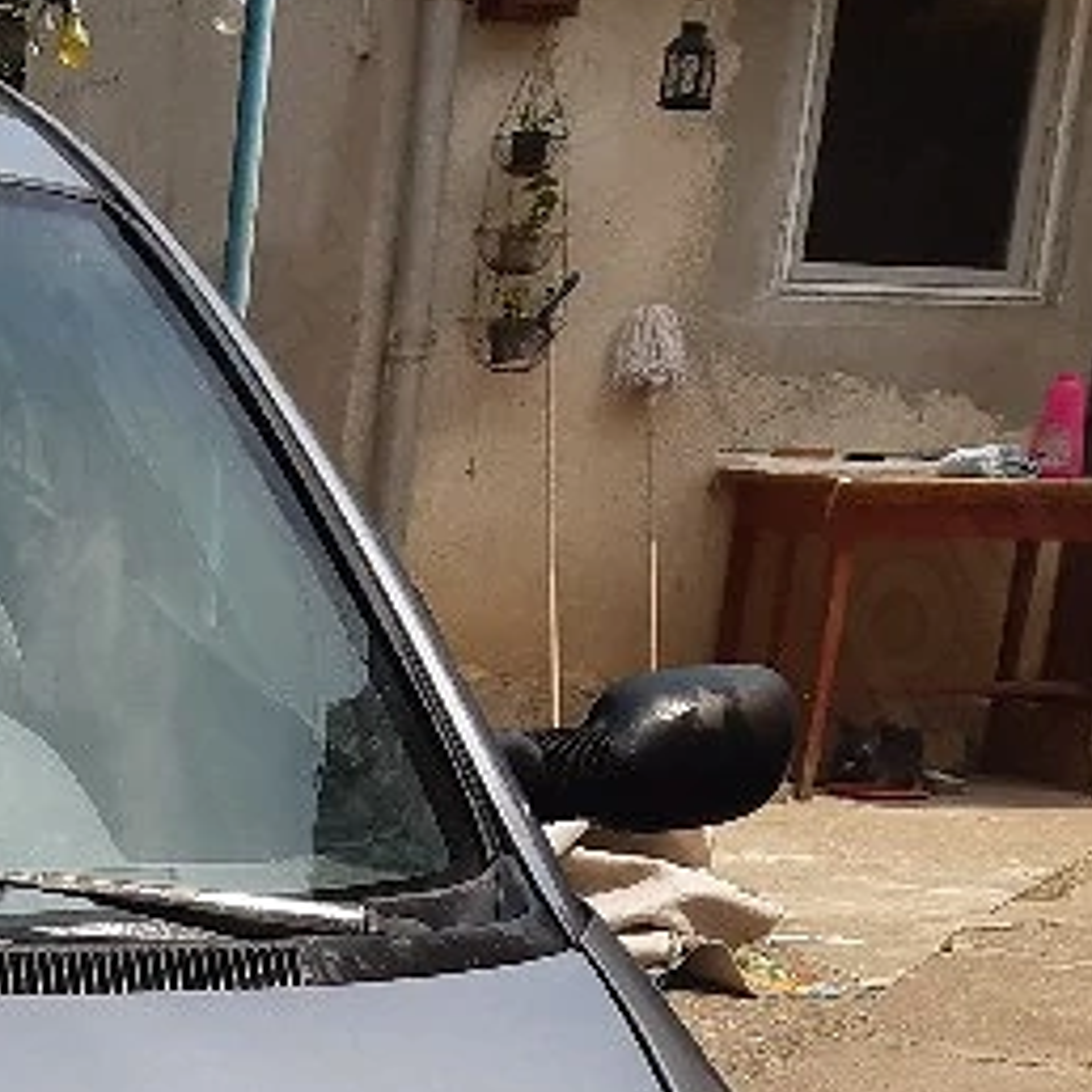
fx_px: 3176
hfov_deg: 17.2
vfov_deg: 18.0
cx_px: -635
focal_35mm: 89
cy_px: 1486
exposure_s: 1/2500
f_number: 1.7
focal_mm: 3.92
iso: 40
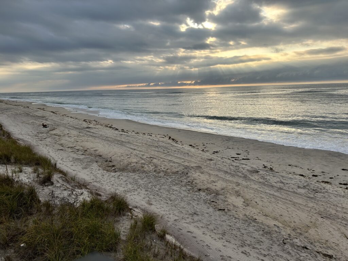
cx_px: 174
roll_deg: +1.7
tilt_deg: -9.3
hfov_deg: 67.3
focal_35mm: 26
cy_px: 130
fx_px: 261
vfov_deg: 53.1
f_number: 1.5
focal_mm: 5.7
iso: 50
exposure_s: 1/2571
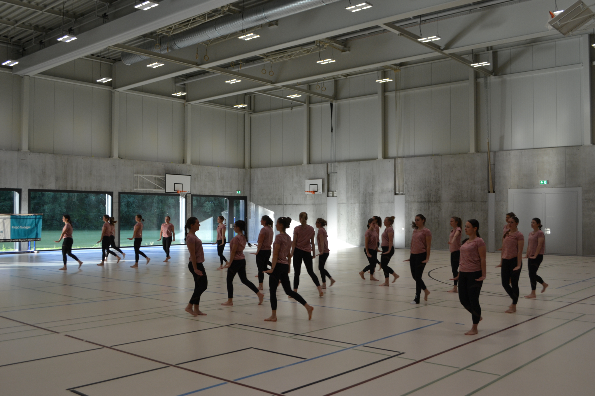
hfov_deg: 53.1
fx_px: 595
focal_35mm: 36
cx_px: 298
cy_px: 198
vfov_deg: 36.9
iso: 320
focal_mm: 24
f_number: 5.6
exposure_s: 1/125
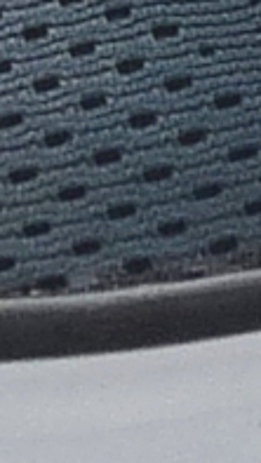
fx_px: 5542
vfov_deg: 4.8
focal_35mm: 451
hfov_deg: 2.7
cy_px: -146
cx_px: 665
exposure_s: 1/125
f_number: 4
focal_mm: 5.1
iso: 100
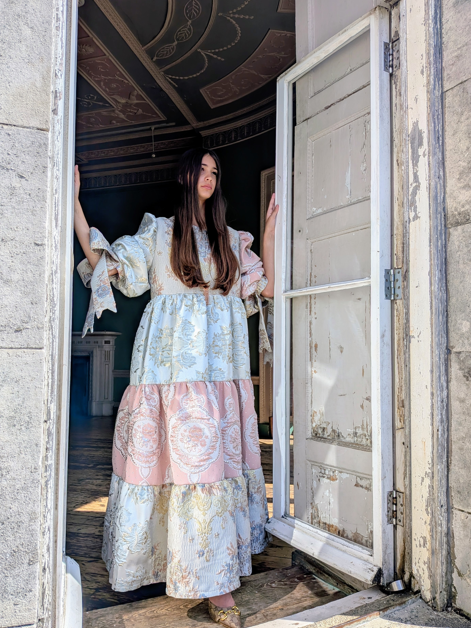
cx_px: 222
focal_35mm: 26
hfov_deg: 53.0
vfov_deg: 67.3
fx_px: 472
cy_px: 330
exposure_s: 1/11765
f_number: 1.7
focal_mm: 4.53
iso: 26
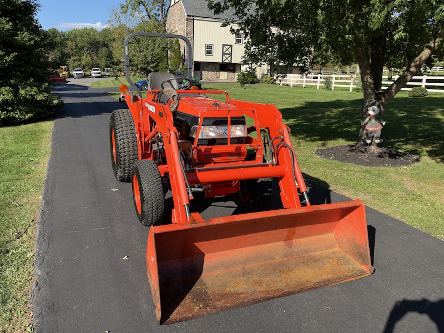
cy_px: 166
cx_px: 222
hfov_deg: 67.3
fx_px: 333
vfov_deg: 53.1
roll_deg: -2.5
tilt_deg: -14.4
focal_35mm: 26
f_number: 1.8
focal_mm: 6.93
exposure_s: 1/2033
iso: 64
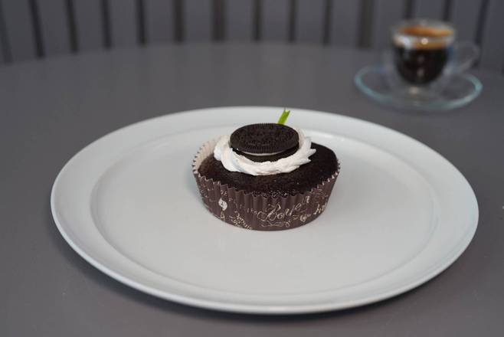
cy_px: 168
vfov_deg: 27.0
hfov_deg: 39.6
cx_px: 252
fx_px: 701
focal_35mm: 50
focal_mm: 50
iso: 1000
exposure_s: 1/160
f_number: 4
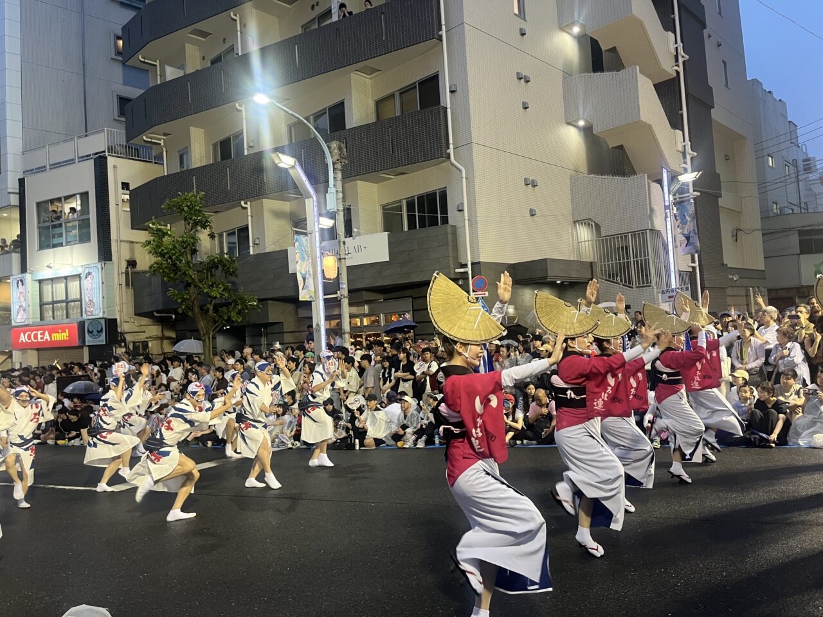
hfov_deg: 67.3
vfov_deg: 53.1
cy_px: 308
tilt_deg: +1.2
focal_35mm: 26
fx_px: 618
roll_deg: +3.1
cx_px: 412
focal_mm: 5.1
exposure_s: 1/50
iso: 125
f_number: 1.6
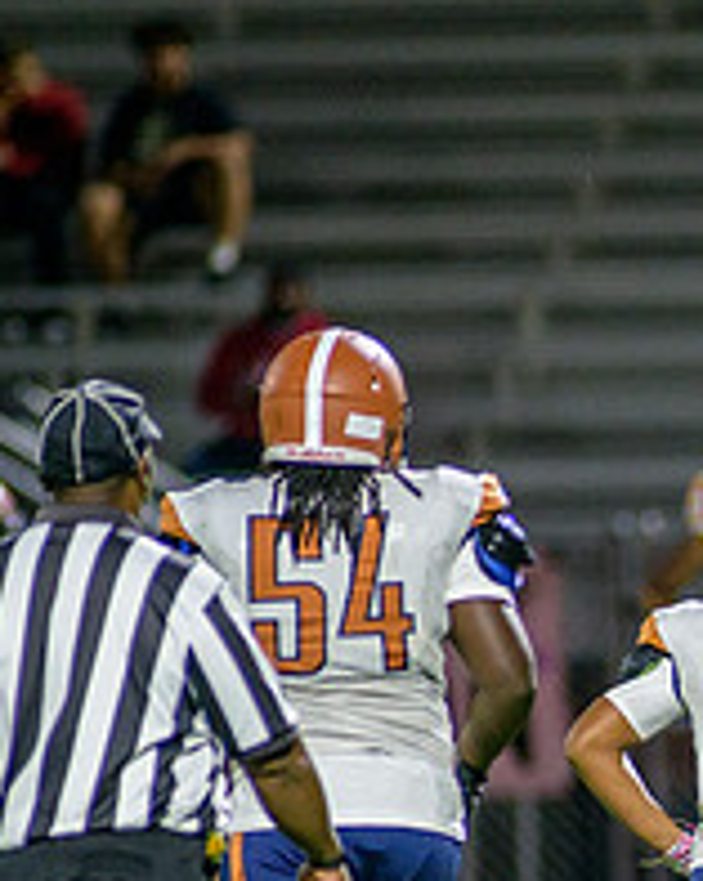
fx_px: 21663
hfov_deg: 1.9
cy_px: 767
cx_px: 1003
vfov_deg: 2.3
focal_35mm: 831
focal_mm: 300
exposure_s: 1/500
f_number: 2.8
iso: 2000
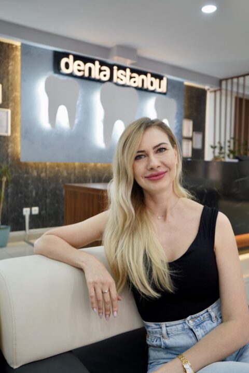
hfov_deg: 42.3
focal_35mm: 31
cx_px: 124
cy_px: 186
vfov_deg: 60.3
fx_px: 322
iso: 200
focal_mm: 31
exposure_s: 1/20
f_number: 3.5
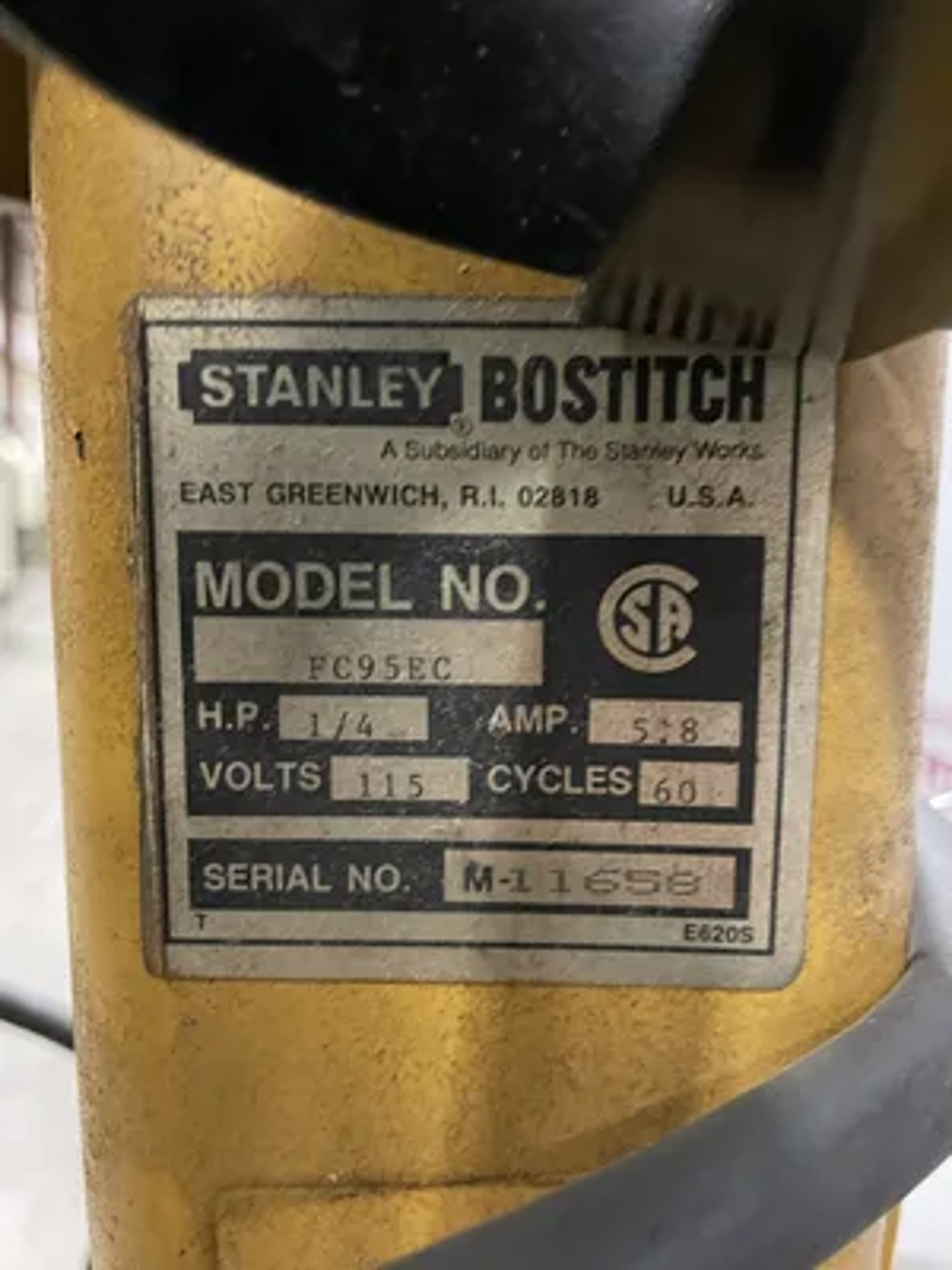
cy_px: 635
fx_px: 953
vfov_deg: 67.3
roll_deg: -1.5
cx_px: 476
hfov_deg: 53.1
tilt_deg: -7.5
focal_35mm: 26
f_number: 1.6
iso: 800
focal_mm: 4.2
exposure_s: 1/30
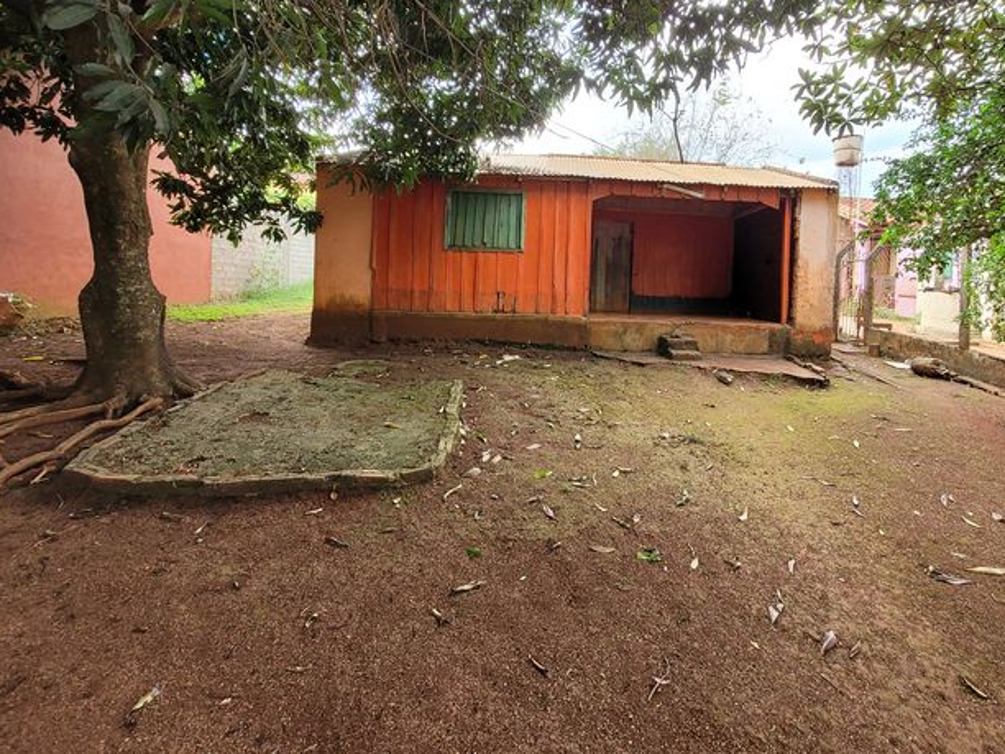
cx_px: 590
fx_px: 494
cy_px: 284
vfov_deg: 73.5
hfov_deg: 90.2
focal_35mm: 17
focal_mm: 1.74
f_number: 2.2
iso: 64
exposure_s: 1/100
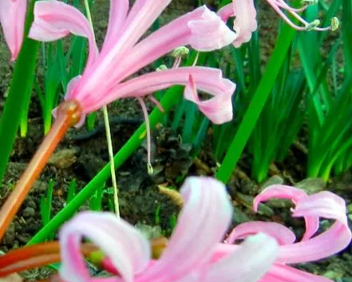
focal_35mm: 68
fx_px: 709
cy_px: 15
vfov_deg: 21.8
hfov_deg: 25.9
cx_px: -32
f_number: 3.5
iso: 160
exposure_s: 1/211
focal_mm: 5.4
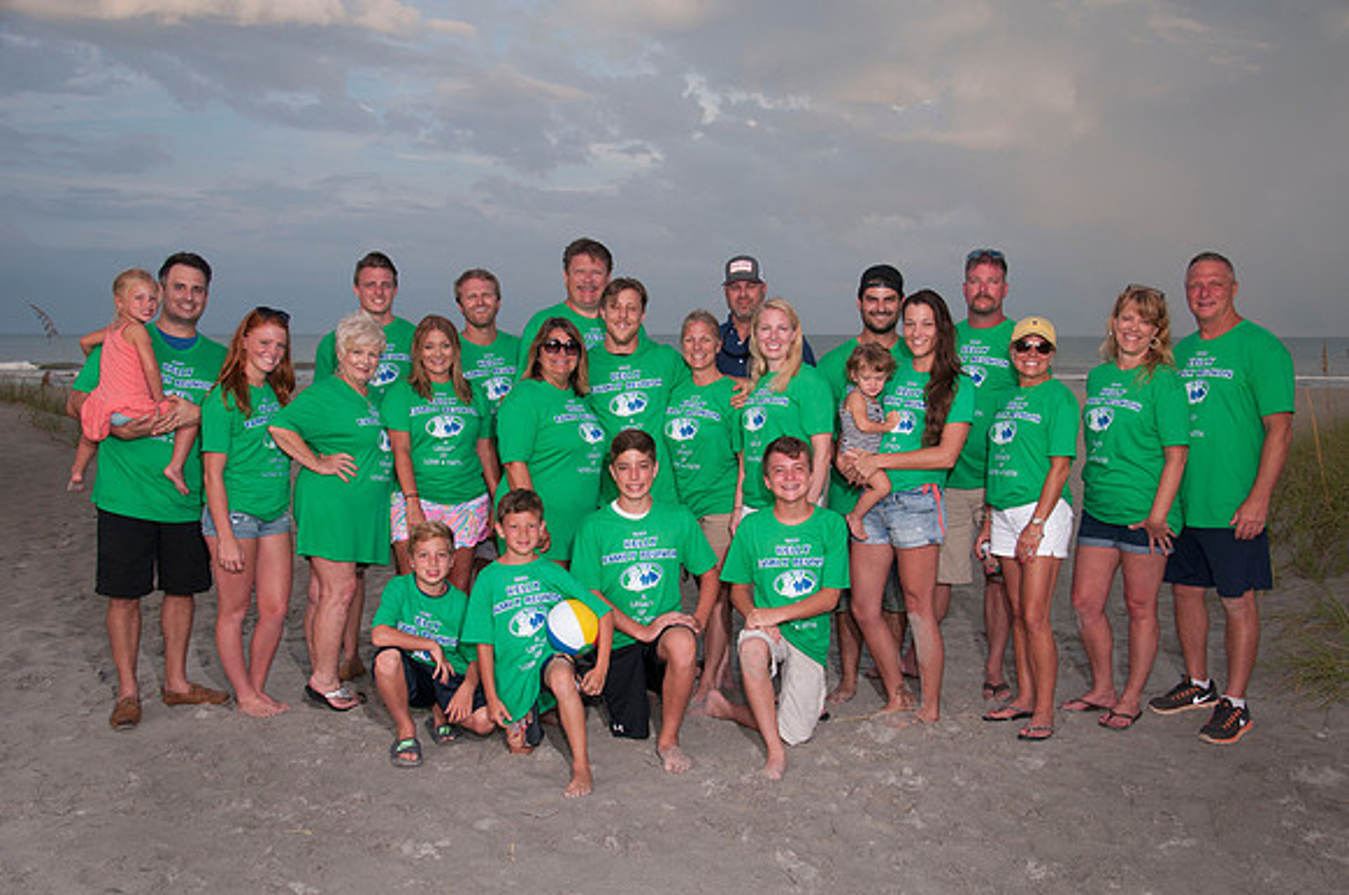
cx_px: 674
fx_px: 1235
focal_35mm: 33
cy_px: 448
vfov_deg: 39.9
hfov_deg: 57.3
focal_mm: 22
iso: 100
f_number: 5.6
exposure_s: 1/160
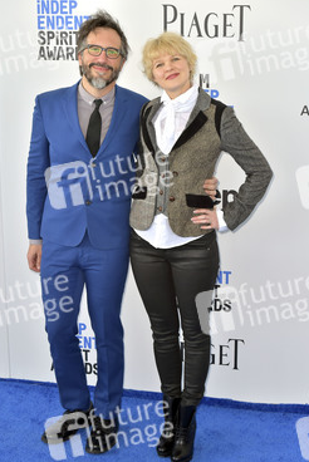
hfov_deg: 18.0
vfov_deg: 26.6
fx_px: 977
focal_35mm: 76
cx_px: 146
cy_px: 242
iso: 500
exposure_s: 1/320
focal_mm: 70
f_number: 6.3
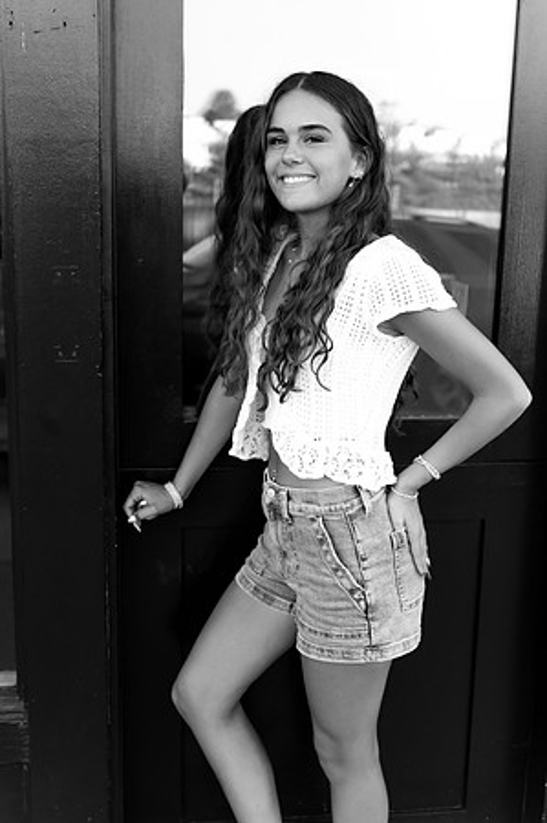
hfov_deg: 31.8
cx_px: 274
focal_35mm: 42
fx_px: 959
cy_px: 412
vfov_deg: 46.4
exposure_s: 1/1250
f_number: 4
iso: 1600
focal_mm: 42
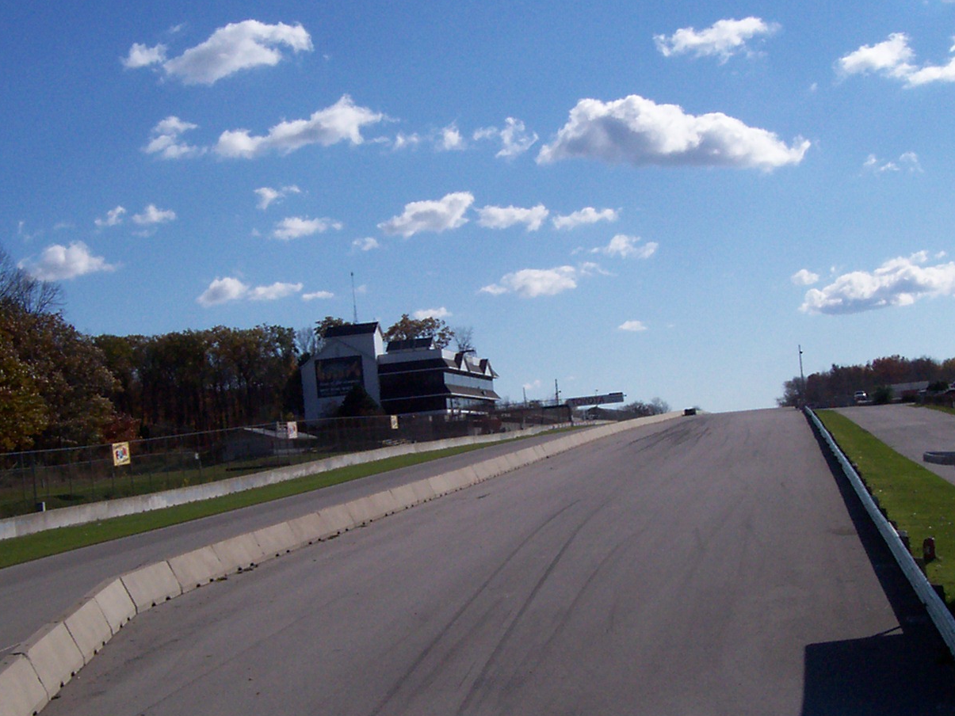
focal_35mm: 65
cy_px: 408
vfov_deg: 22.6
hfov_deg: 29.8
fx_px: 1793
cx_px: 510
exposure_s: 1/857
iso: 80
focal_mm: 5.6
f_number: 5.1
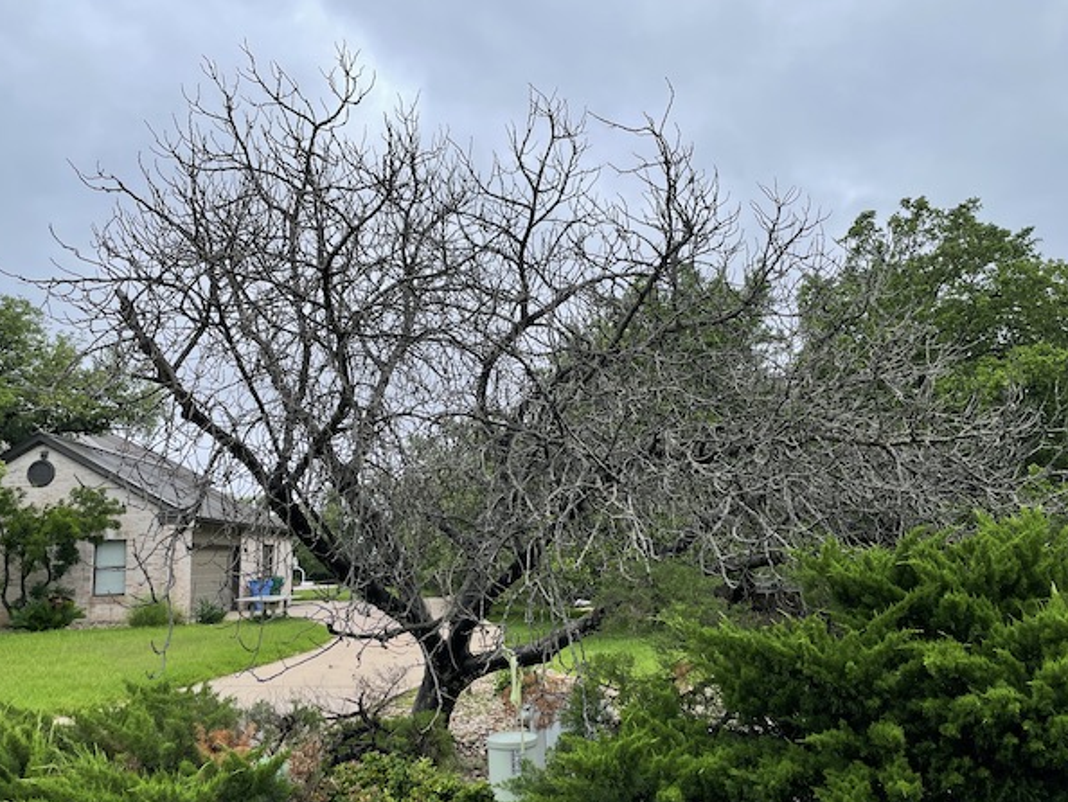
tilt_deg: +8.7
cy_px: 428
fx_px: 864
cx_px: 521
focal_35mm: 28
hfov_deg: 63.4
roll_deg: +1.9
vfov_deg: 49.7
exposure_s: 1/1103
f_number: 1.6
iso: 32
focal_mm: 4.2
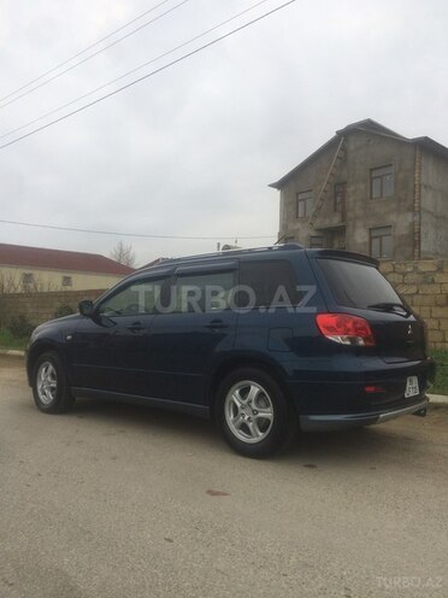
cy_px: 299
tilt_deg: -0.4
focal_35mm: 29
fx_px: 500
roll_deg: -0.3
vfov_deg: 61.7
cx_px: 224
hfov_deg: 48.2
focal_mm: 4.15
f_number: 2.2
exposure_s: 1/357
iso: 32
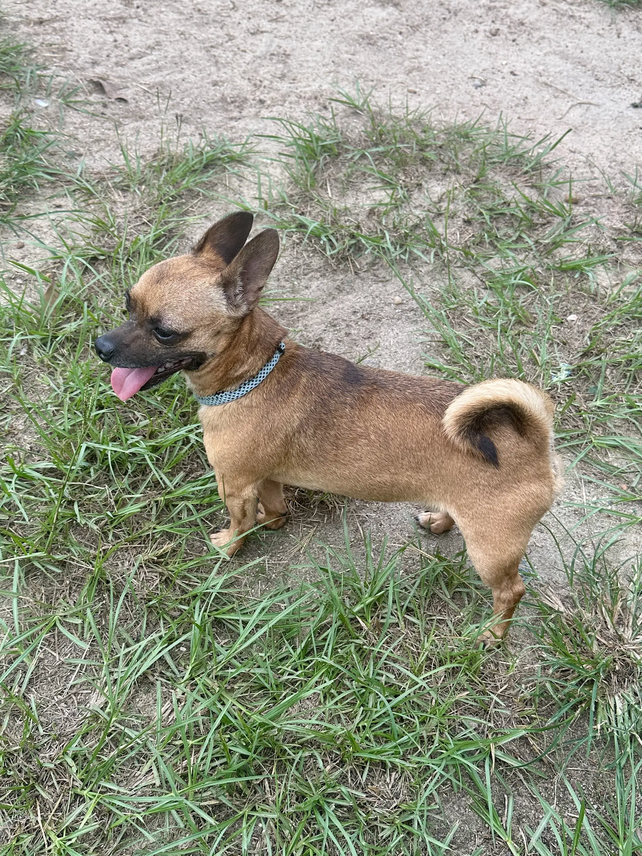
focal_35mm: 24
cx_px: 321
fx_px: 593
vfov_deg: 71.6
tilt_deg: -46.0
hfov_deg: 56.8
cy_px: 428
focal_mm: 6.86
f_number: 1.78
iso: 80
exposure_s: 1/469
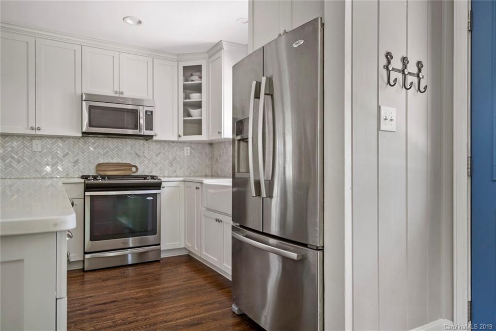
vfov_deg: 55.1
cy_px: 166
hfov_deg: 76.1
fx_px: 317
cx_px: 248
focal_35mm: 23
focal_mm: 23
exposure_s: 1/10
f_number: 4
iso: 400
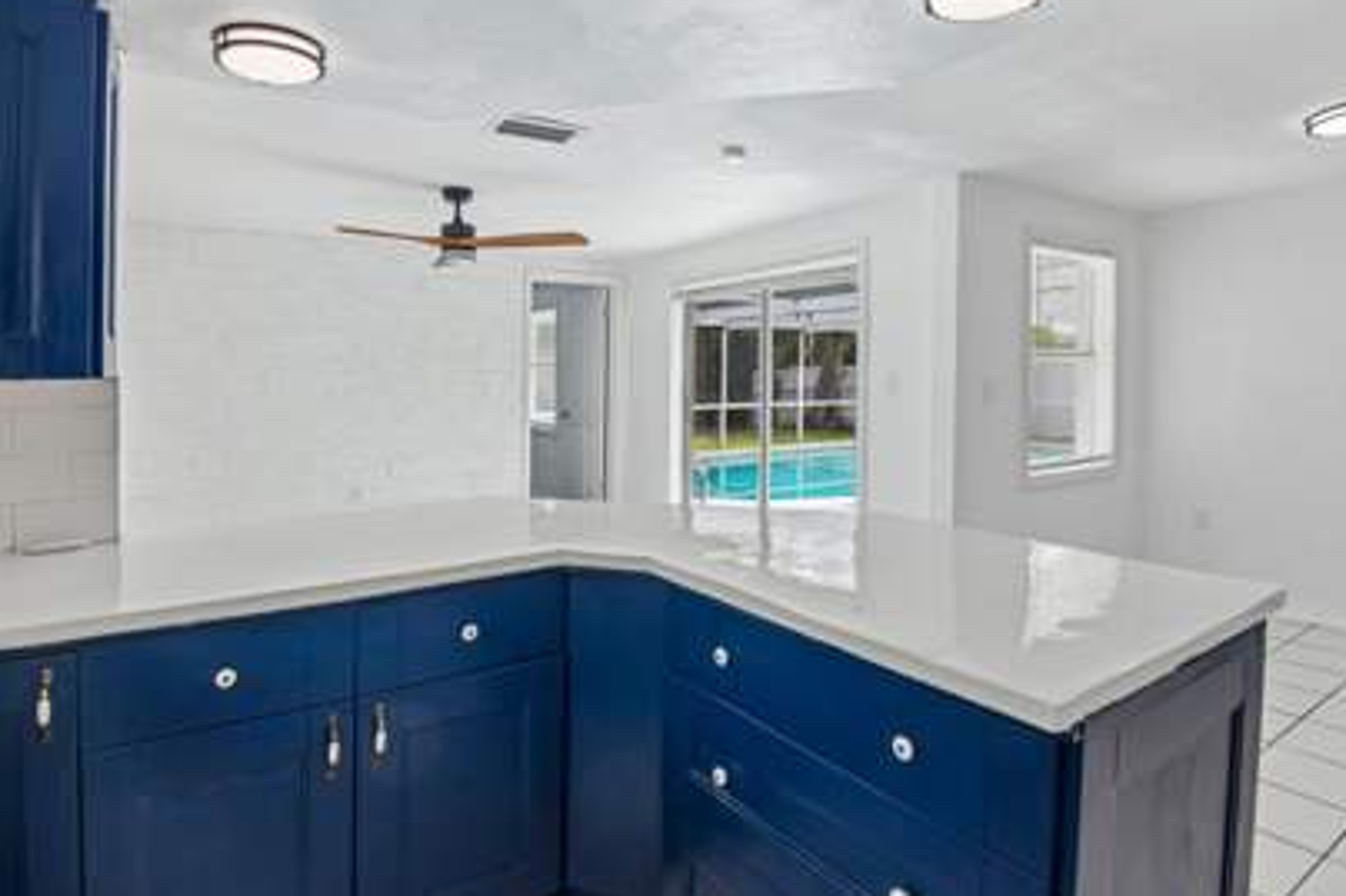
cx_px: 636
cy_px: 395
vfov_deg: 64.3
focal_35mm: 19
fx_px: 710
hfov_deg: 86.8
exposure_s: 1/80
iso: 400
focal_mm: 16
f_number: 8
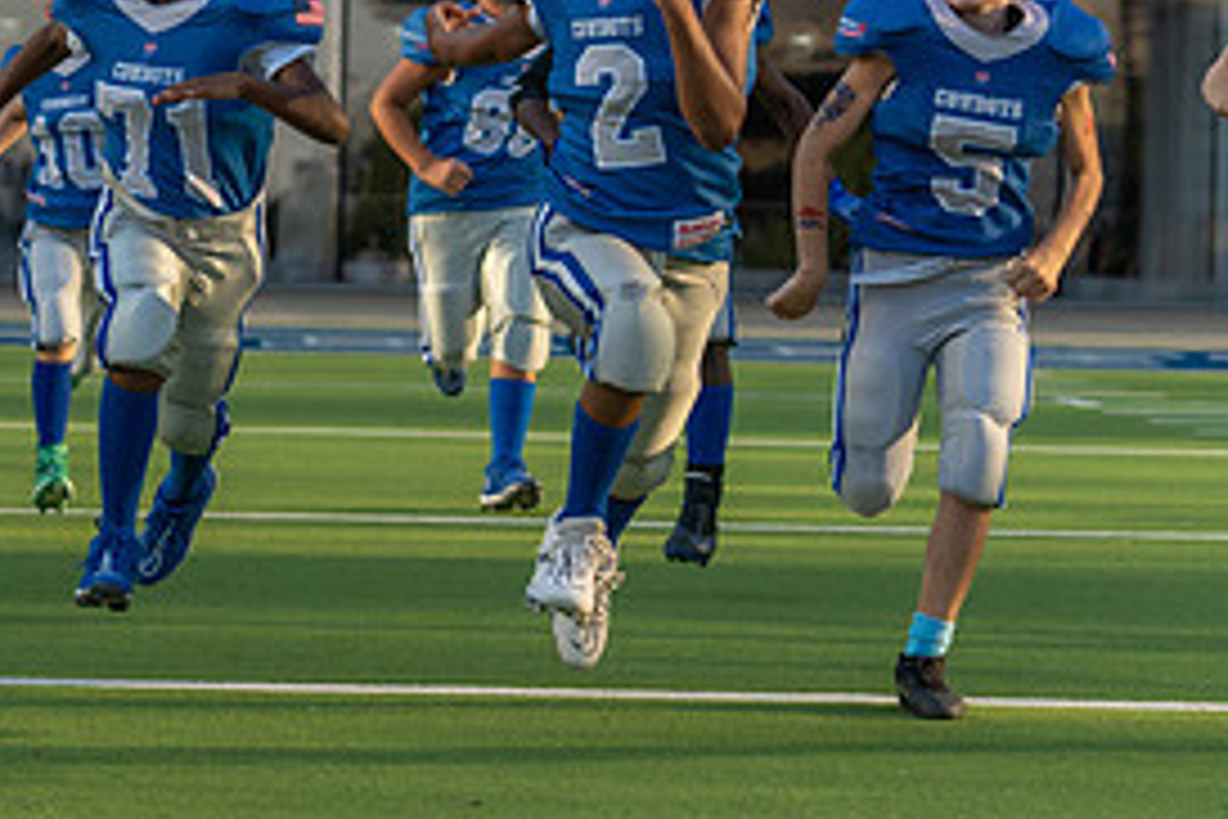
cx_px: 67
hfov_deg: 13.6
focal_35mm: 149
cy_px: 254
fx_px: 5082
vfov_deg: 9.2
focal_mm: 70
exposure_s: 1/1000
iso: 320
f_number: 3.5
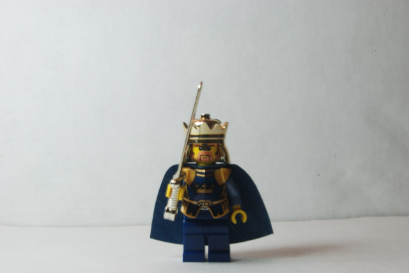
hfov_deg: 27.0
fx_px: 853
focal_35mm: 75
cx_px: 204
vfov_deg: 18.2
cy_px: 136
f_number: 32
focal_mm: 50
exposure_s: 1/1.6
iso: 100
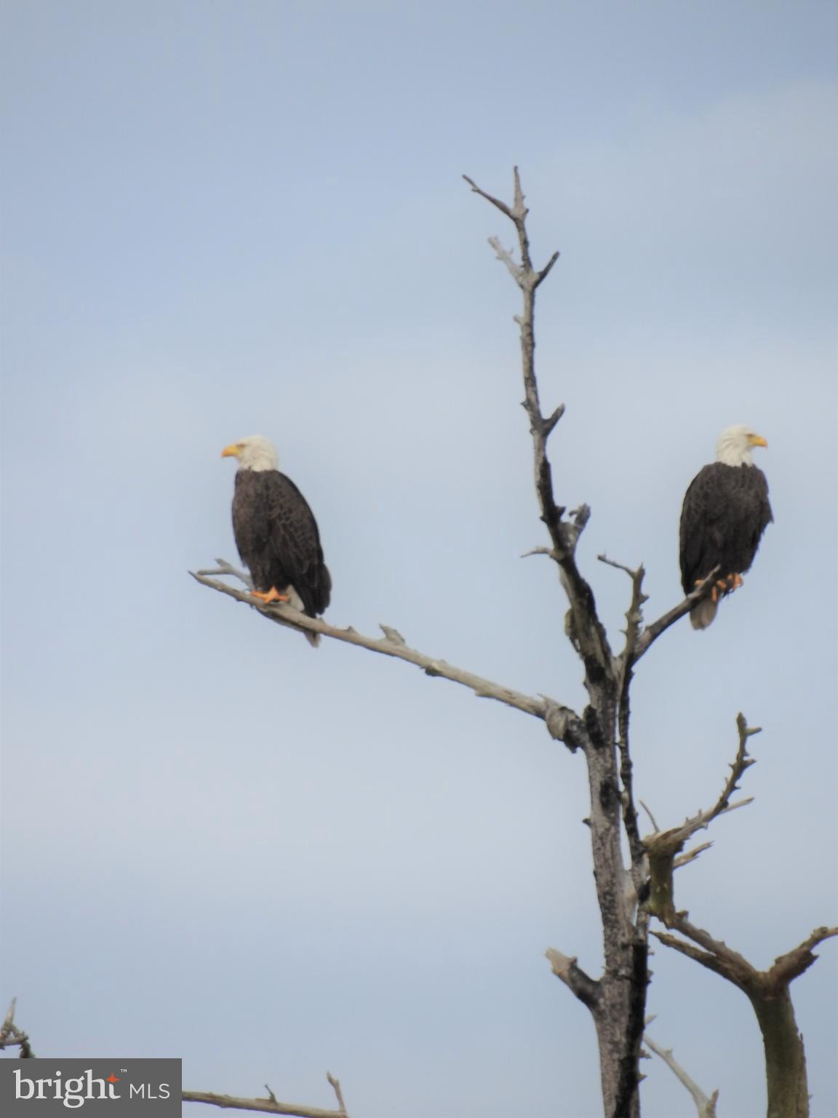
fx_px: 29050
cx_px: 419
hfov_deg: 1.7
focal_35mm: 900
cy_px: 559
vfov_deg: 2.2
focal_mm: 161.2
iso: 100
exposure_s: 1/250
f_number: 6.3
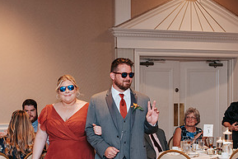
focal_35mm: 108
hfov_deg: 18.9
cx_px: 96
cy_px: 133
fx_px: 714
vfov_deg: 12.6
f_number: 2.8
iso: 1000
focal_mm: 35
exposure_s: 1/160
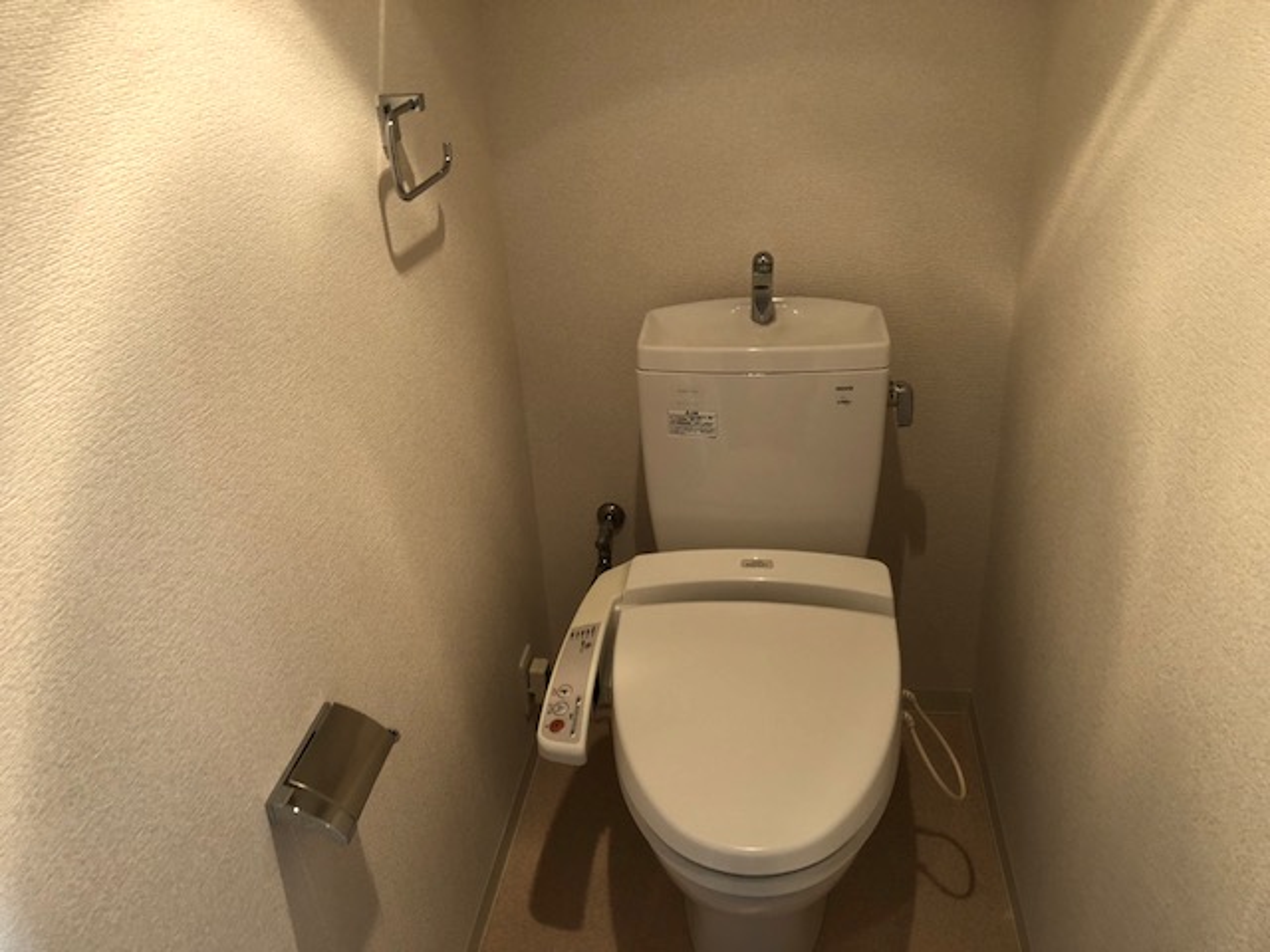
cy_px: 476
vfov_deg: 49.7
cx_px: 635
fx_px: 1027
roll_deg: +4.4
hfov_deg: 63.4
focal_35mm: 28
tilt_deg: -26.5
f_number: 1.8
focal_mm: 3.99
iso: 40
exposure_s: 1/17
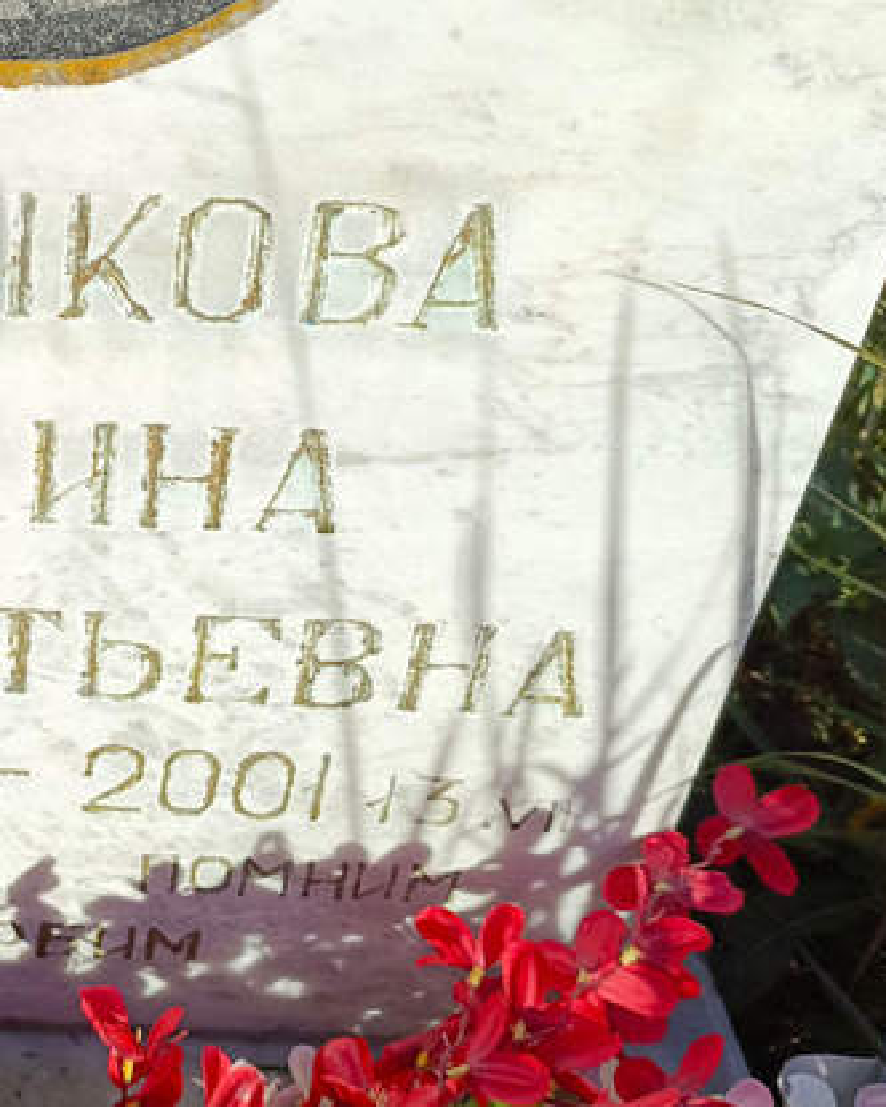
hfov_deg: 29.9
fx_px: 1541
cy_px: 416
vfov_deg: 39.3
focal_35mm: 47
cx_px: 0
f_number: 1.69
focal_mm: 4.76
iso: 117
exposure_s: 1/1618
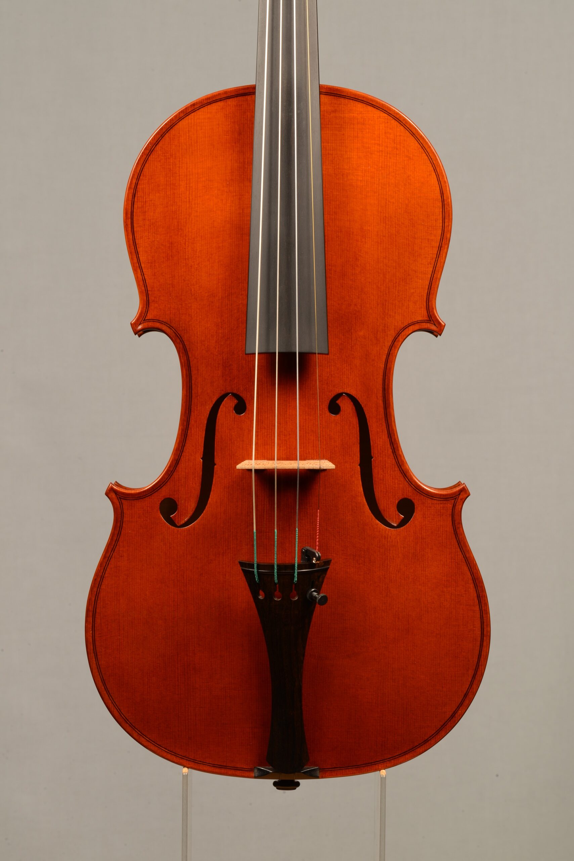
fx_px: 2509
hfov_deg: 13.1
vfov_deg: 19.4
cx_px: 287
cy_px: 430
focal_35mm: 105
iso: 100
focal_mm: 105
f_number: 22
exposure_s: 1.3
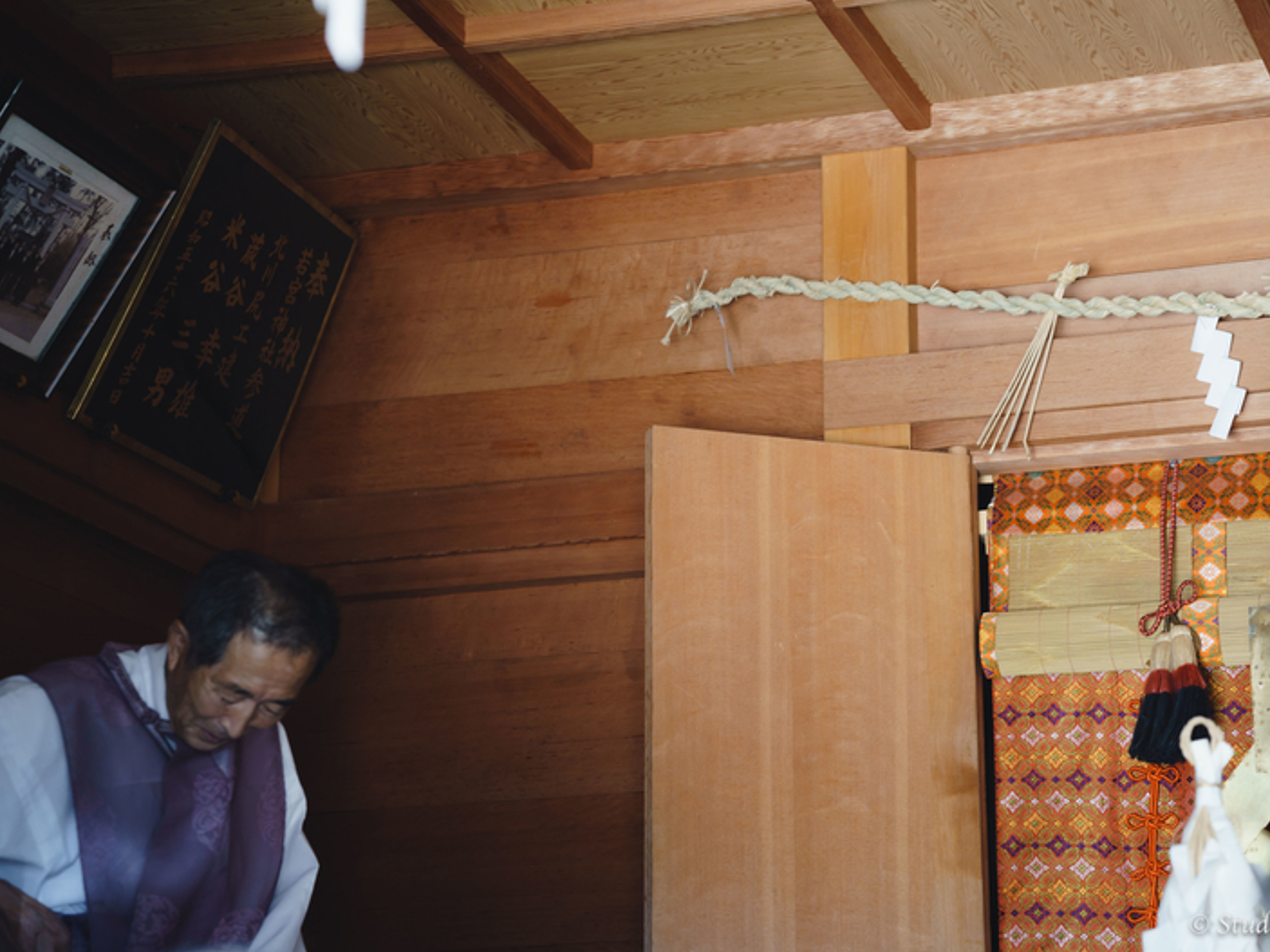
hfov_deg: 21.1
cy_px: 475
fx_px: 3411
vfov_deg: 15.9
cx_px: 721
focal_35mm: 93
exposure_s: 1/100
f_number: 2.2
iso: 800
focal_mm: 85
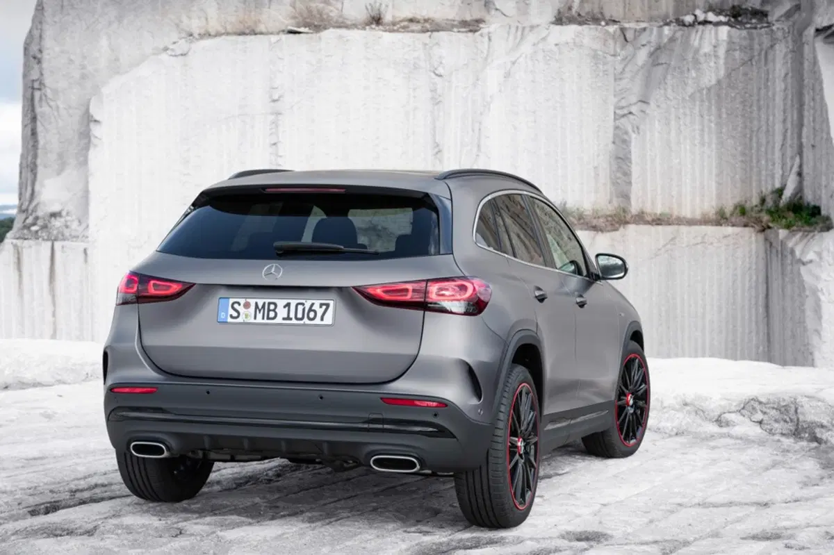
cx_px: 417
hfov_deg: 28.9
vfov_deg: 19.4
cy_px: 278
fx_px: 1621
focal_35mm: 70
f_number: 8
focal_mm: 70
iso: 100
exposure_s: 1/100
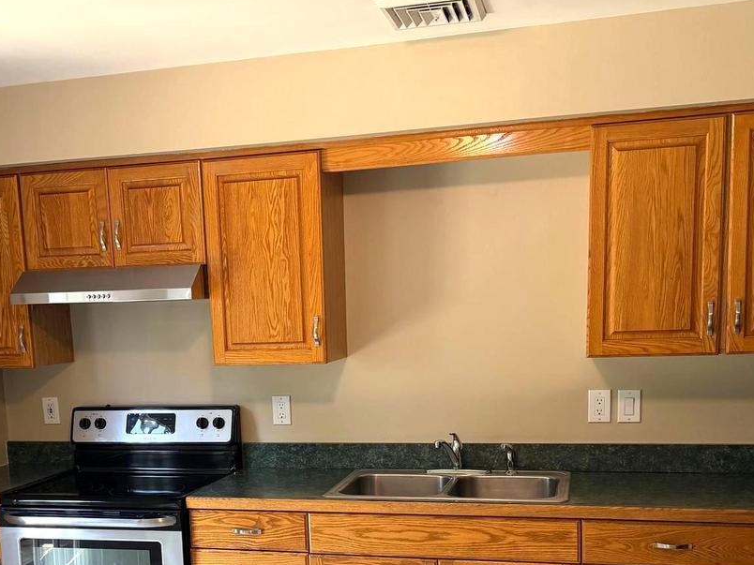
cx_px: 294
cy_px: 466
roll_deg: +2.3
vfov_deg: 32.5
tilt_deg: -9.6
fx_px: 937
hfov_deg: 43.6
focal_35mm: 43
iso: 200
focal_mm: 6.76
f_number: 1.78
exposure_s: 1/187
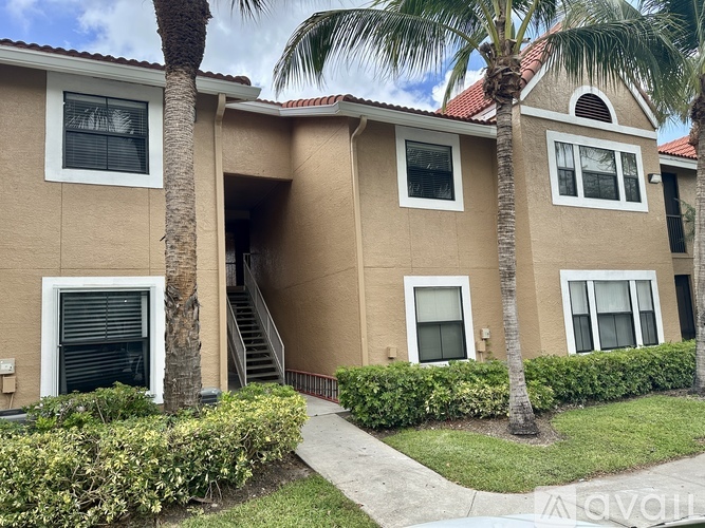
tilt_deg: +7.1
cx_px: 352
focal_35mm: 24
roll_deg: +3.3
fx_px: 489
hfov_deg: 71.6
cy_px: 264
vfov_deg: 56.8
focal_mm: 6.86
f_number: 1.78
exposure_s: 1/1304
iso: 80
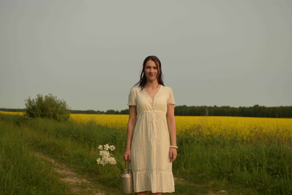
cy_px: 98
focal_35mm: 52
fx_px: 426
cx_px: 146
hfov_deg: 37.9
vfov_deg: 25.8
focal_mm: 35
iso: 100
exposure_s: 1/125
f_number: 2.8
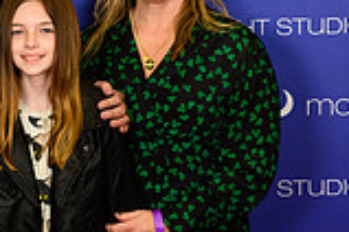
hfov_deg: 15.8
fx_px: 1241
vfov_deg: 10.7
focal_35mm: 128
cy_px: 59
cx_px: 22
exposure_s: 1/250
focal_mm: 35
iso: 1600
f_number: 5.6
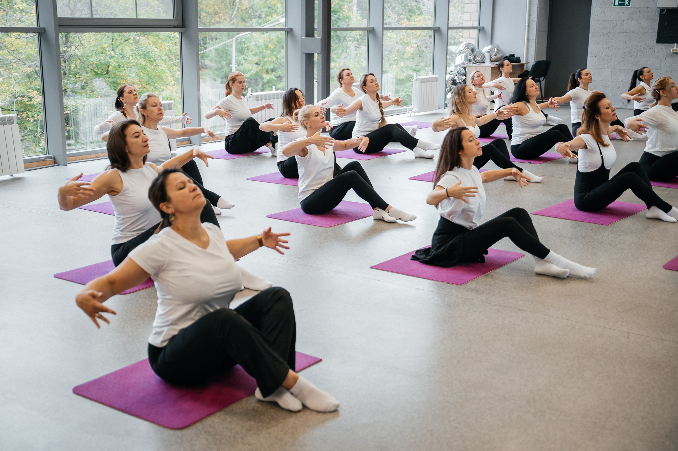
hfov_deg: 41.1
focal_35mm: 48
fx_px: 905
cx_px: 325
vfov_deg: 28.0
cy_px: 233
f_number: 2.8
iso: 500
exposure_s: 1/125
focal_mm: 46
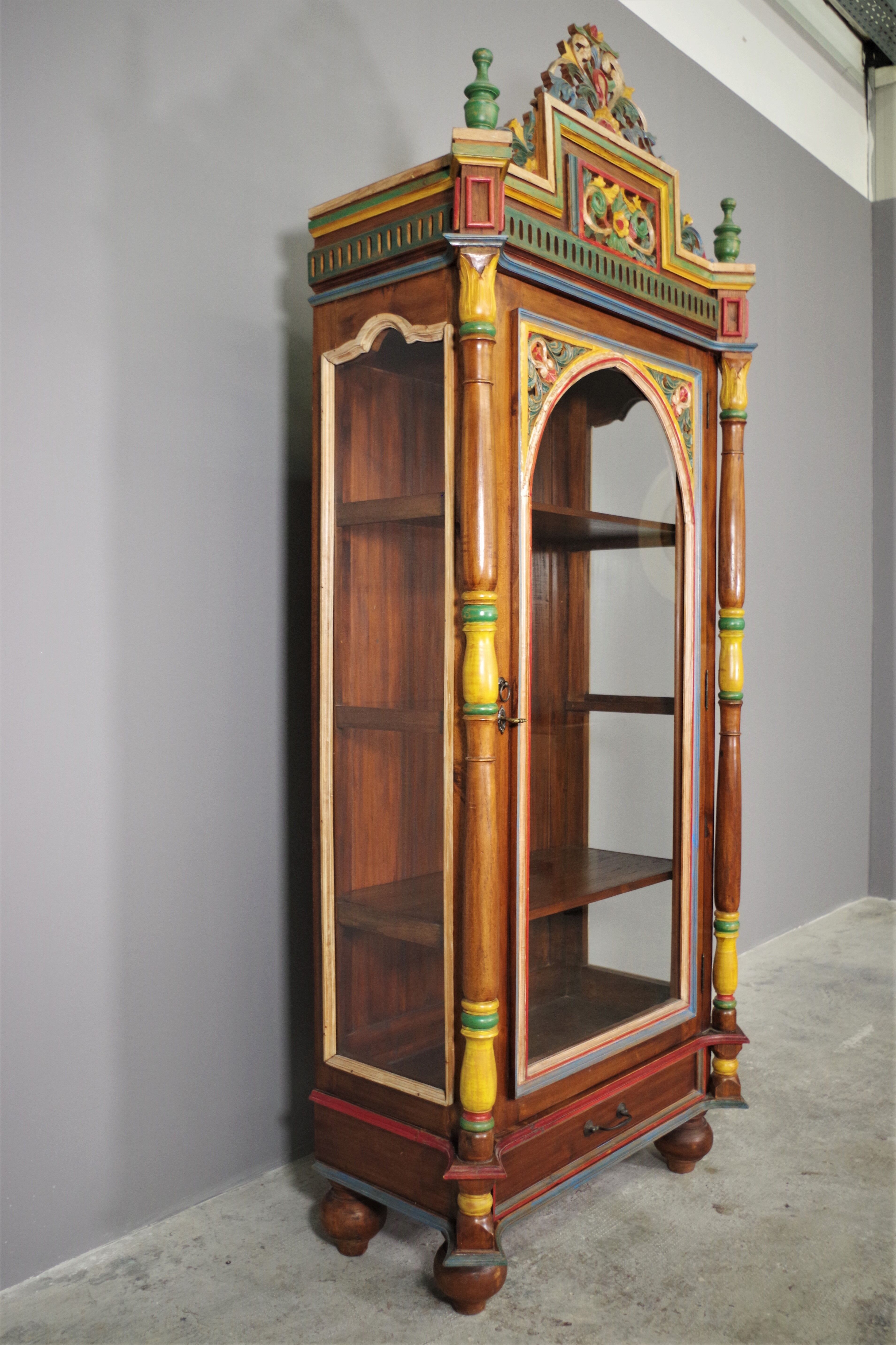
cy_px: 672
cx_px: 448
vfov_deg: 61.9
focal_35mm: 30
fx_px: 1120
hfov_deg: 43.6
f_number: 4
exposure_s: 1/60
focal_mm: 20
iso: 800
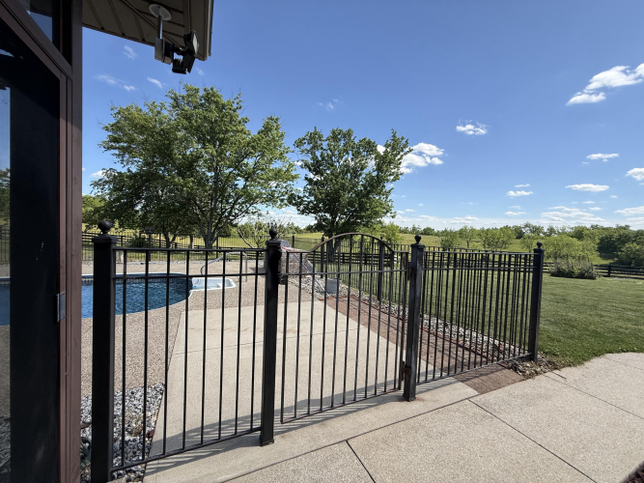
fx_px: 260
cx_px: 322
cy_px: 242
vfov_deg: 85.7
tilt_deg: -2.2
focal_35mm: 14
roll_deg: -1.6
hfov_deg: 102.1
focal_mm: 2.22
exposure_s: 1/1431
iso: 50
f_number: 2.2
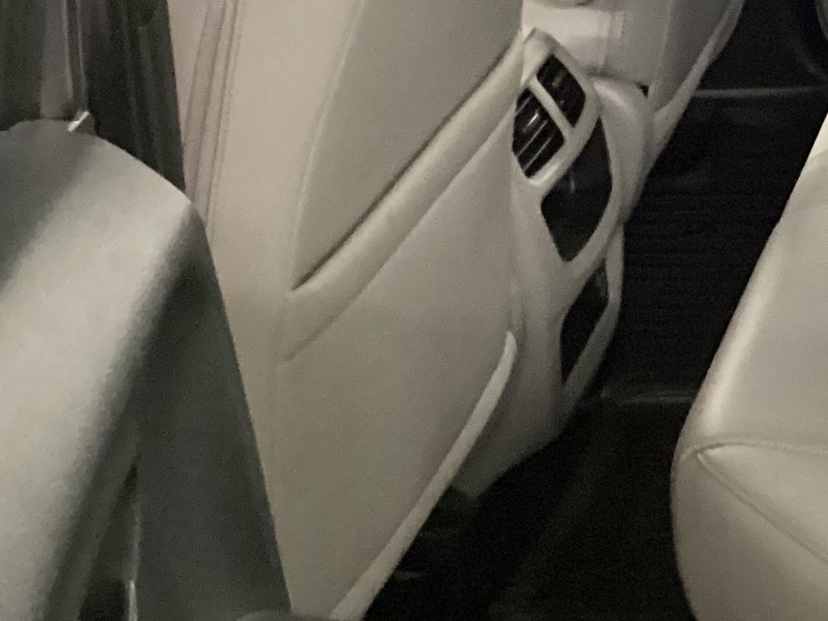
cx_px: 1000
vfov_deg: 14.7
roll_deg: +1.0
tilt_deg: -19.3
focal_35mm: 98
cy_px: -101
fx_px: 2344
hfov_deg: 18.9
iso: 500
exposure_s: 1/25
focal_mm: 3.3
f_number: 2.4
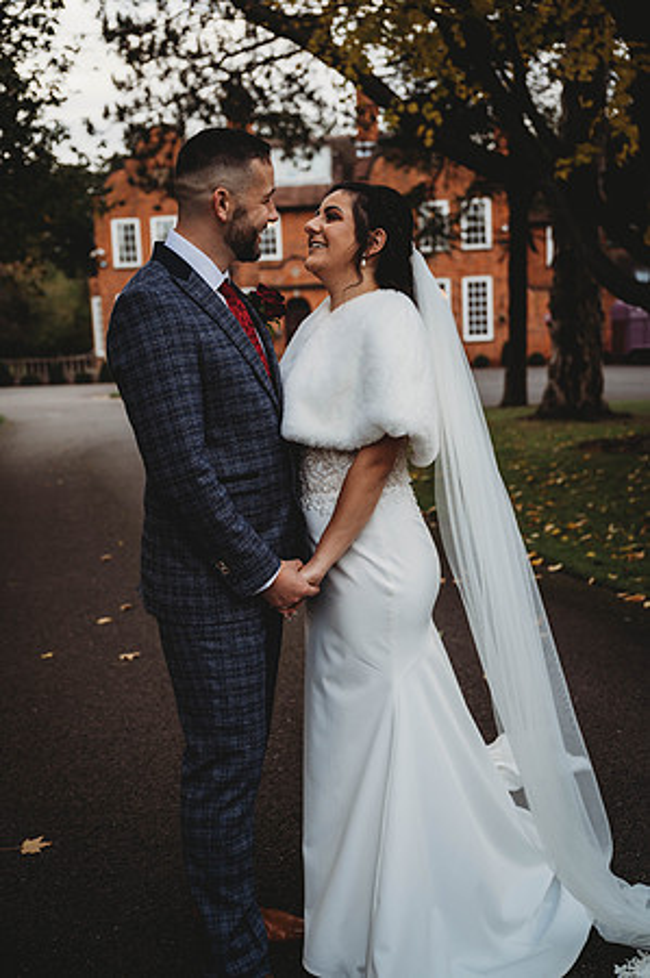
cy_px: 489
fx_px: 1086
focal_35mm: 40
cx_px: 325
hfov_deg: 33.3
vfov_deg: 48.5
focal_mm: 40
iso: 100
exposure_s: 1/400
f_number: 2.8
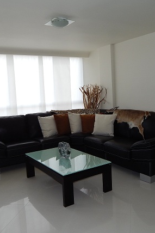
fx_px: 226
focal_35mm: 35
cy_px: 116
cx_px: 80
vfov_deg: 54.5
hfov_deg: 37.8
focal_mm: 4.5
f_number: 3.1
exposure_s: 1/100
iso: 125
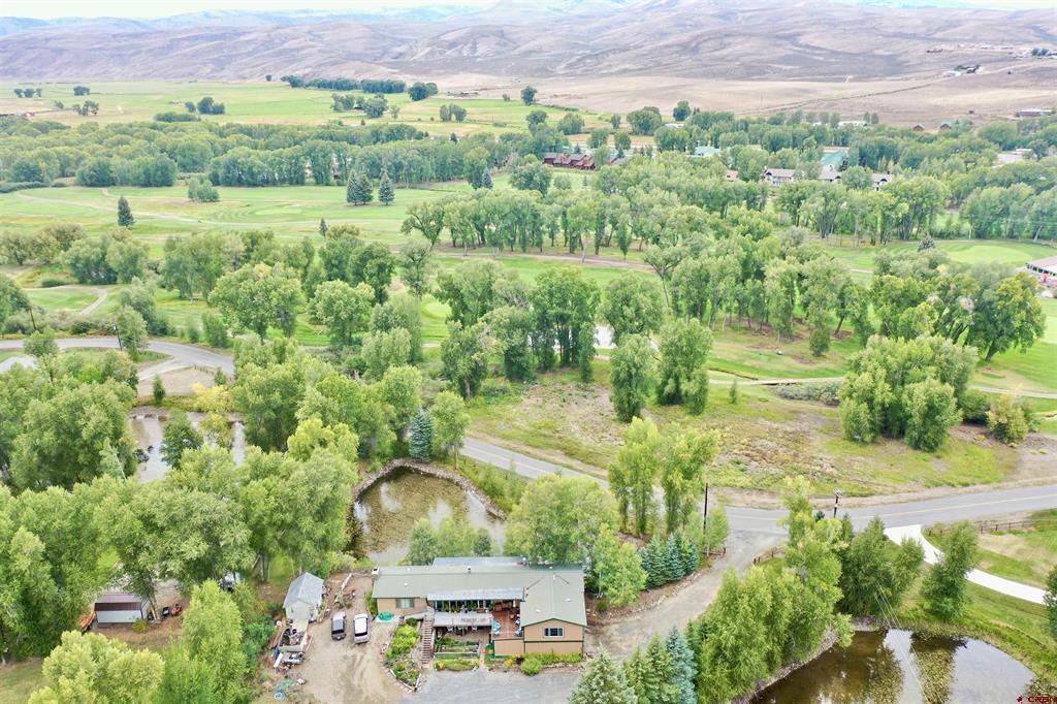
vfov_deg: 46.4
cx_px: 528
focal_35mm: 28
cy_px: 352
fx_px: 822
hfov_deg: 65.5
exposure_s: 1/40
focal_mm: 10.26
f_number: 3.2
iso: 100
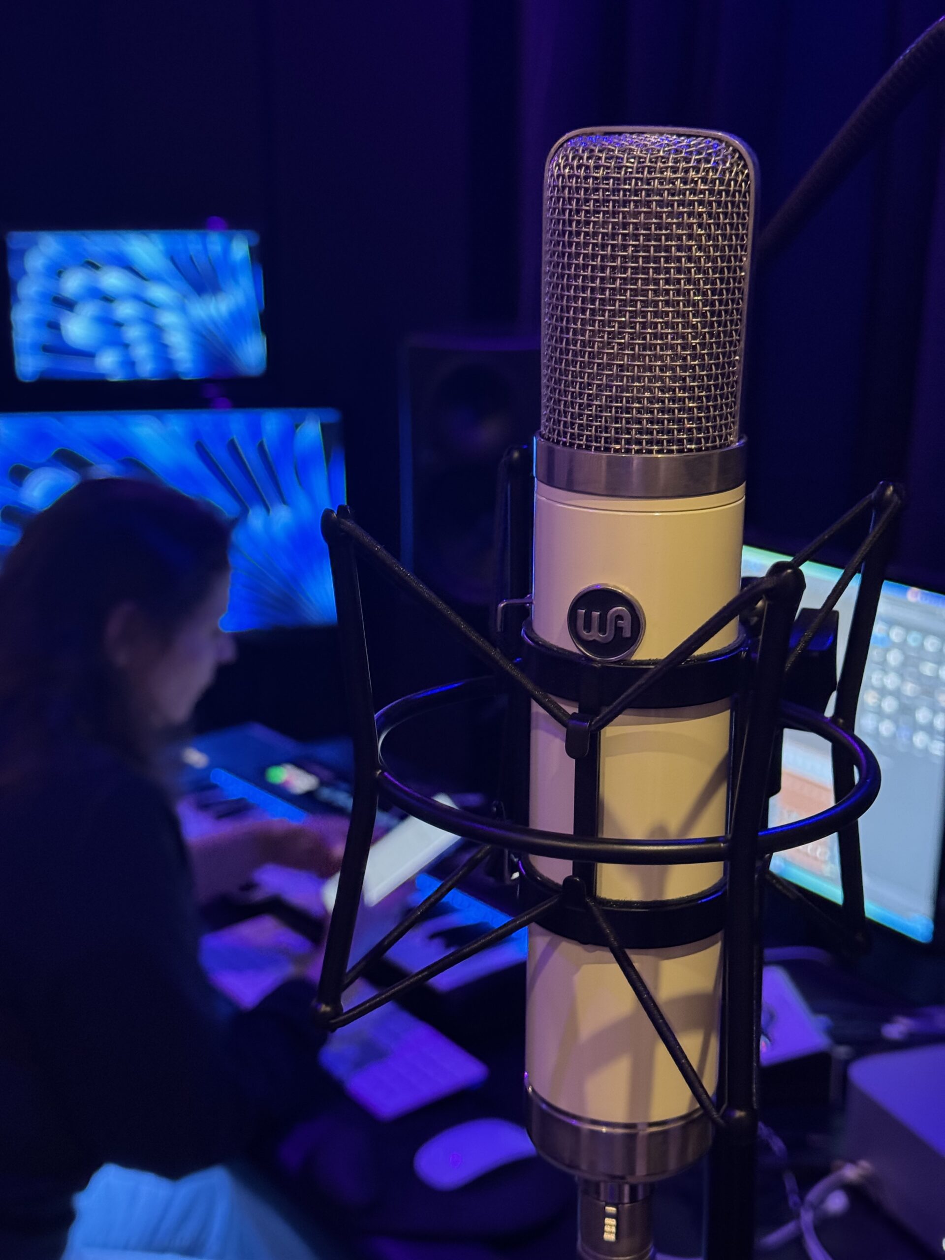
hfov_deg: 30.3
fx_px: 1747
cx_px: 472
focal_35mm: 48
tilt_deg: -14.4
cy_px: 630
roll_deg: +0.0
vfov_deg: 39.7
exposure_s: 1/25
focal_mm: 6.76
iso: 500
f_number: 1.78
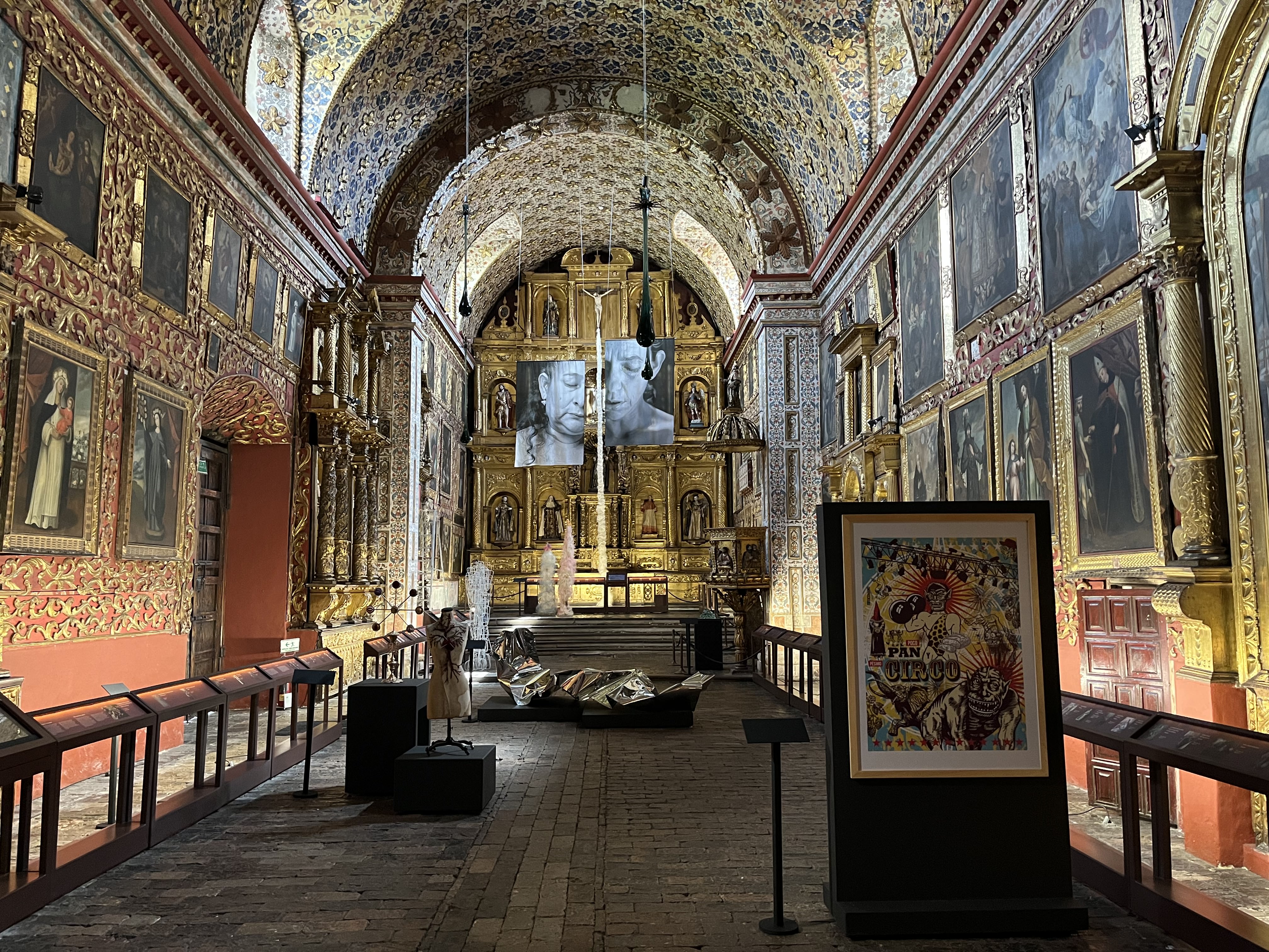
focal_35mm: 26
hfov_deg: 67.3
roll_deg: +0.9
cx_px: 634
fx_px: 953
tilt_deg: +6.3
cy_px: 476
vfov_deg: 53.1
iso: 500
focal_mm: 5.1
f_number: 1.6
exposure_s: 1/56
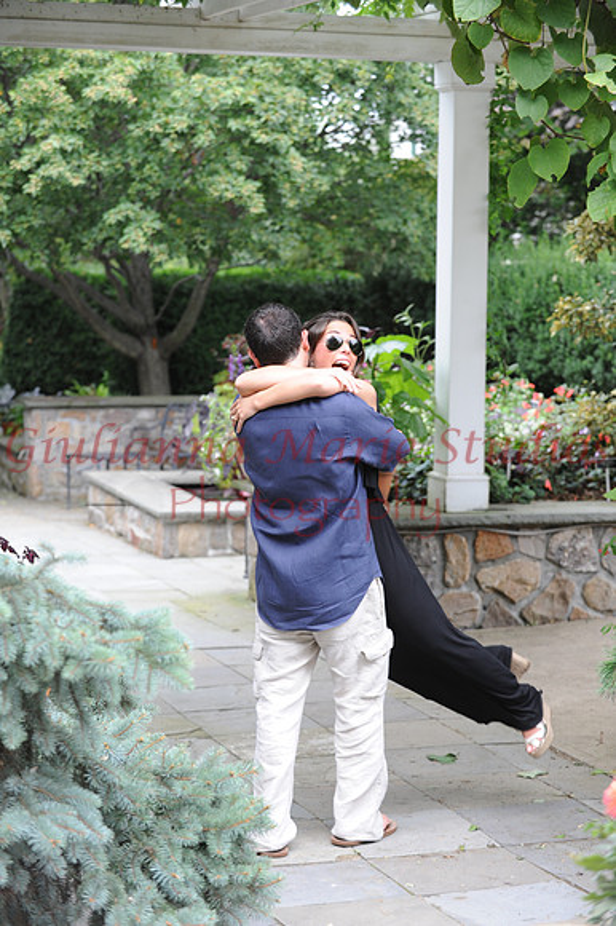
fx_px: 2210
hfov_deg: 15.9
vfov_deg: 23.7
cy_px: 463
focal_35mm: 86
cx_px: 308
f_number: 5.6
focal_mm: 86
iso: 500
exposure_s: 1/125
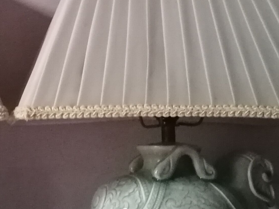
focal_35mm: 98
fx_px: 790
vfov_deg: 14.8
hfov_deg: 19.6
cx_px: 22
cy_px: -16
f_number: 1.8
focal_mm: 4.75
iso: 2500
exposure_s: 1/15
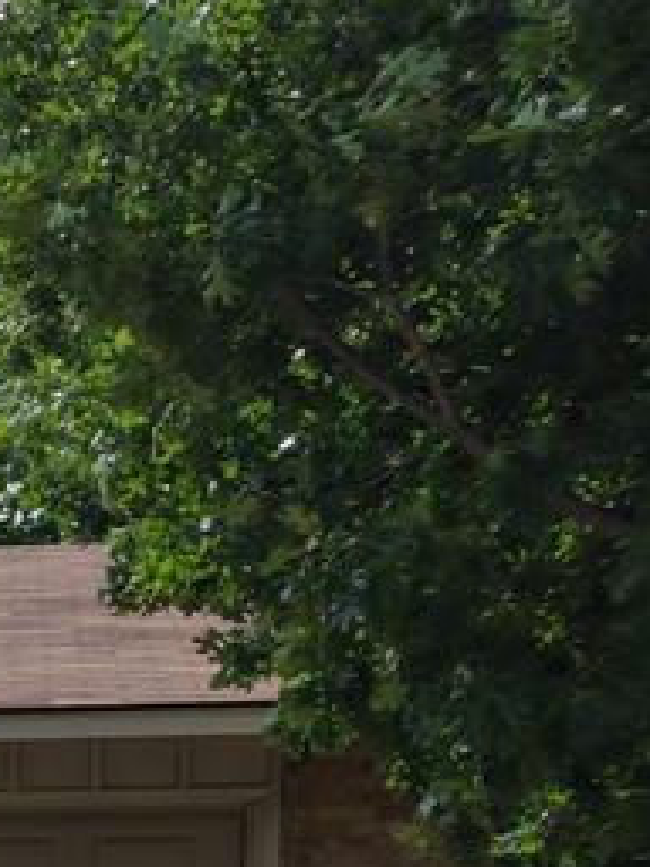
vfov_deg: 19.0
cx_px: -914
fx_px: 2404
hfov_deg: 12.2
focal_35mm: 96
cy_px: 1104
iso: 410
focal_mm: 8.67
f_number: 1.8
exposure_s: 1/8000
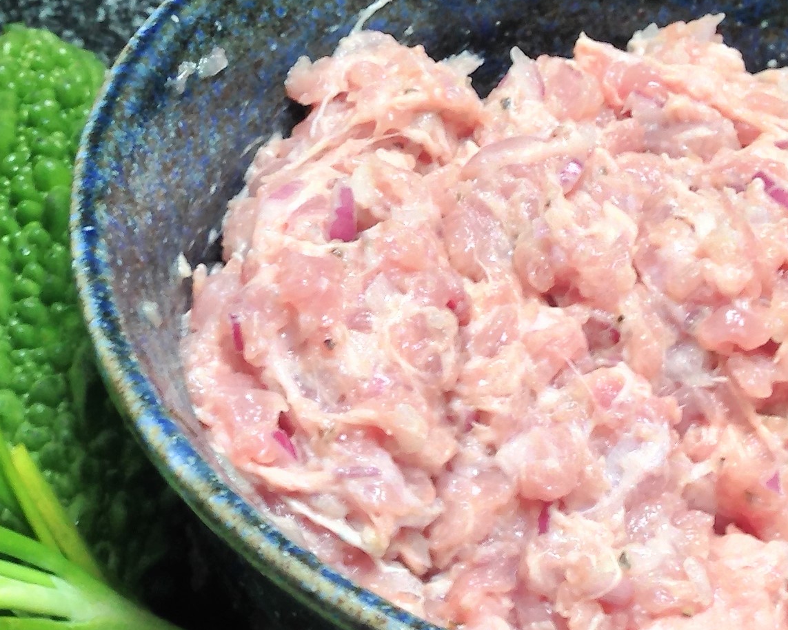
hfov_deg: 20.7
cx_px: 221
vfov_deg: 16.6
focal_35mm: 92
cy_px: 516
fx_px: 2145
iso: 50
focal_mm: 4.12
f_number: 2.4
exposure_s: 1/24
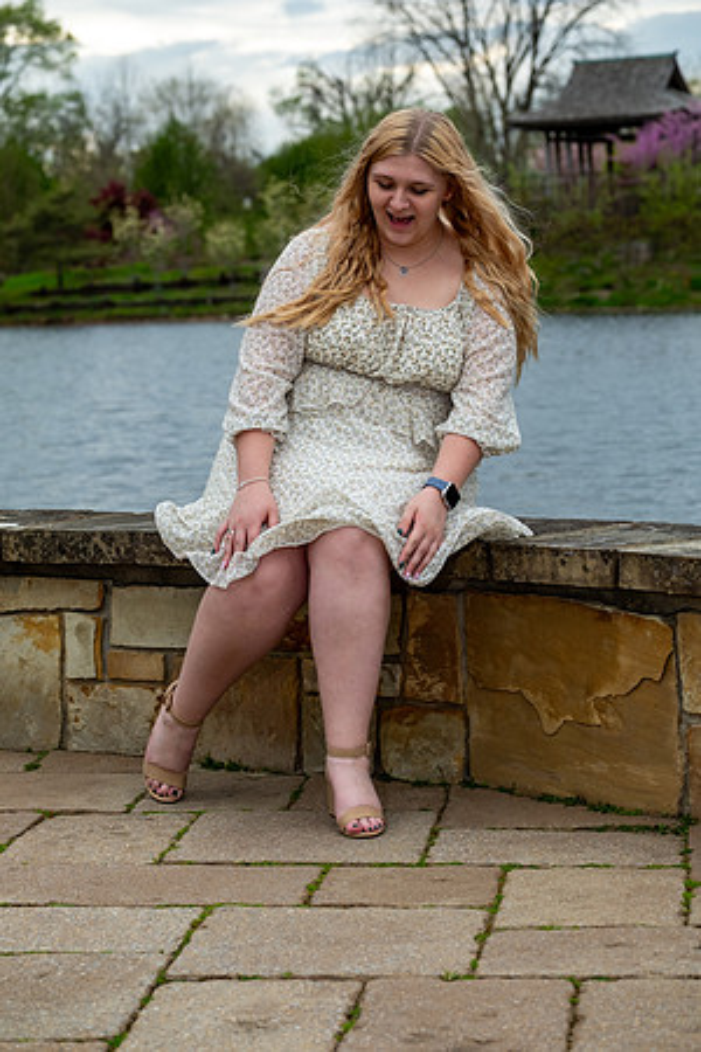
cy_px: 526
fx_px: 2570
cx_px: 350
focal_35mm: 88
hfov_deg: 15.5
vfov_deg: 23.1
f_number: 4
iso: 250
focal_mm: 58.7
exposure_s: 1/400
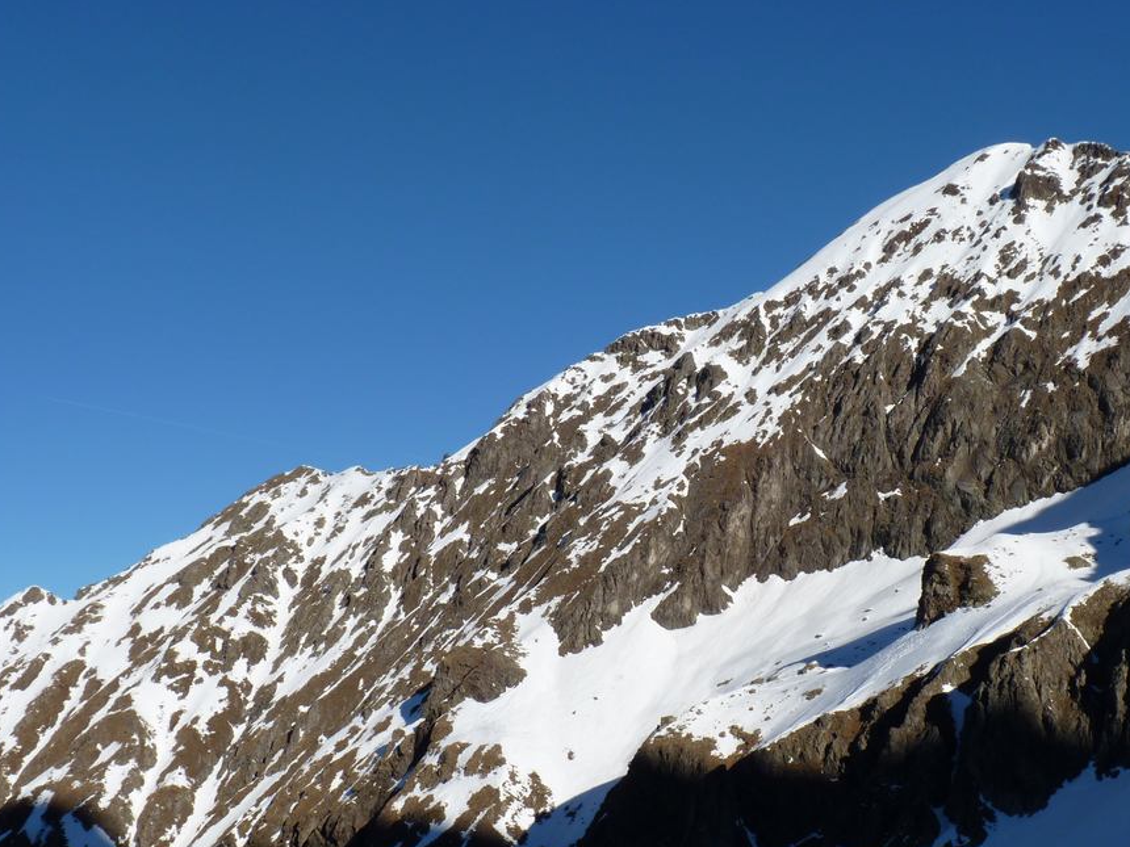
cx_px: 710
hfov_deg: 36.0
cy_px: 482
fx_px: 1730
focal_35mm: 53
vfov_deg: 27.5
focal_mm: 6.8
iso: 80
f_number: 6.3
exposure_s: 1/500
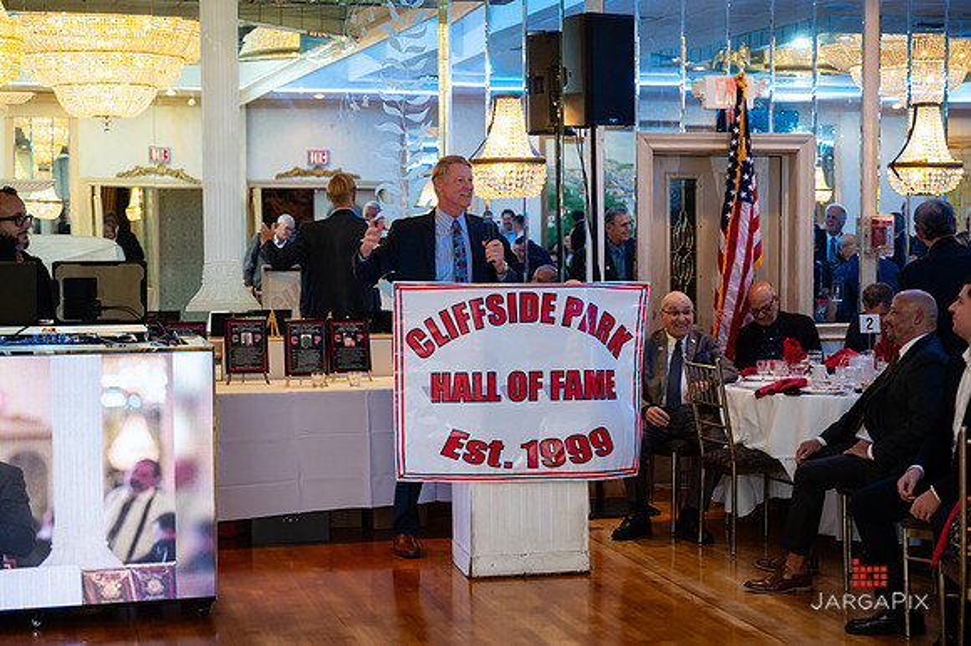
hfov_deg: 34.3
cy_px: 323
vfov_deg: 23.2
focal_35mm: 58
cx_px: 486
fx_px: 1572
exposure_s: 1/200
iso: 1250
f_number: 3.2
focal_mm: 58
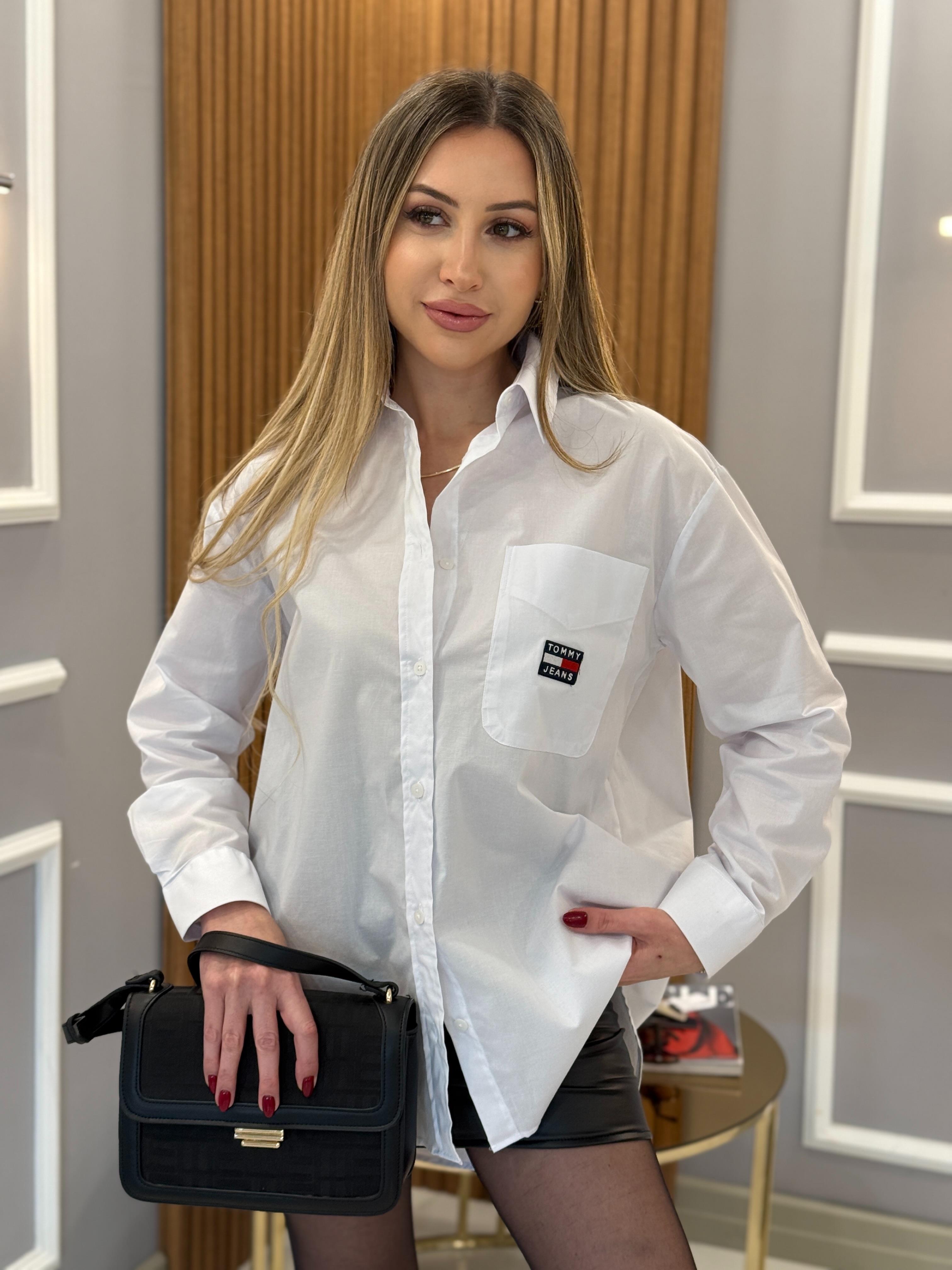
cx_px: 476
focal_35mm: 48
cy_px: 635
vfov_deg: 39.7
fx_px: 1760
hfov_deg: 30.3
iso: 100
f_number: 1.78
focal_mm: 6.76
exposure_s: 1/109
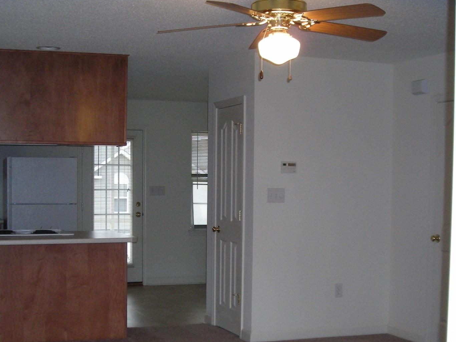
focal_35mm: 57
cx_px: 197
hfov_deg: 33.7
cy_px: 231
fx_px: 751
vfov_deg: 25.5
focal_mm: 6.3
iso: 168
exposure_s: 1/60
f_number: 3.2
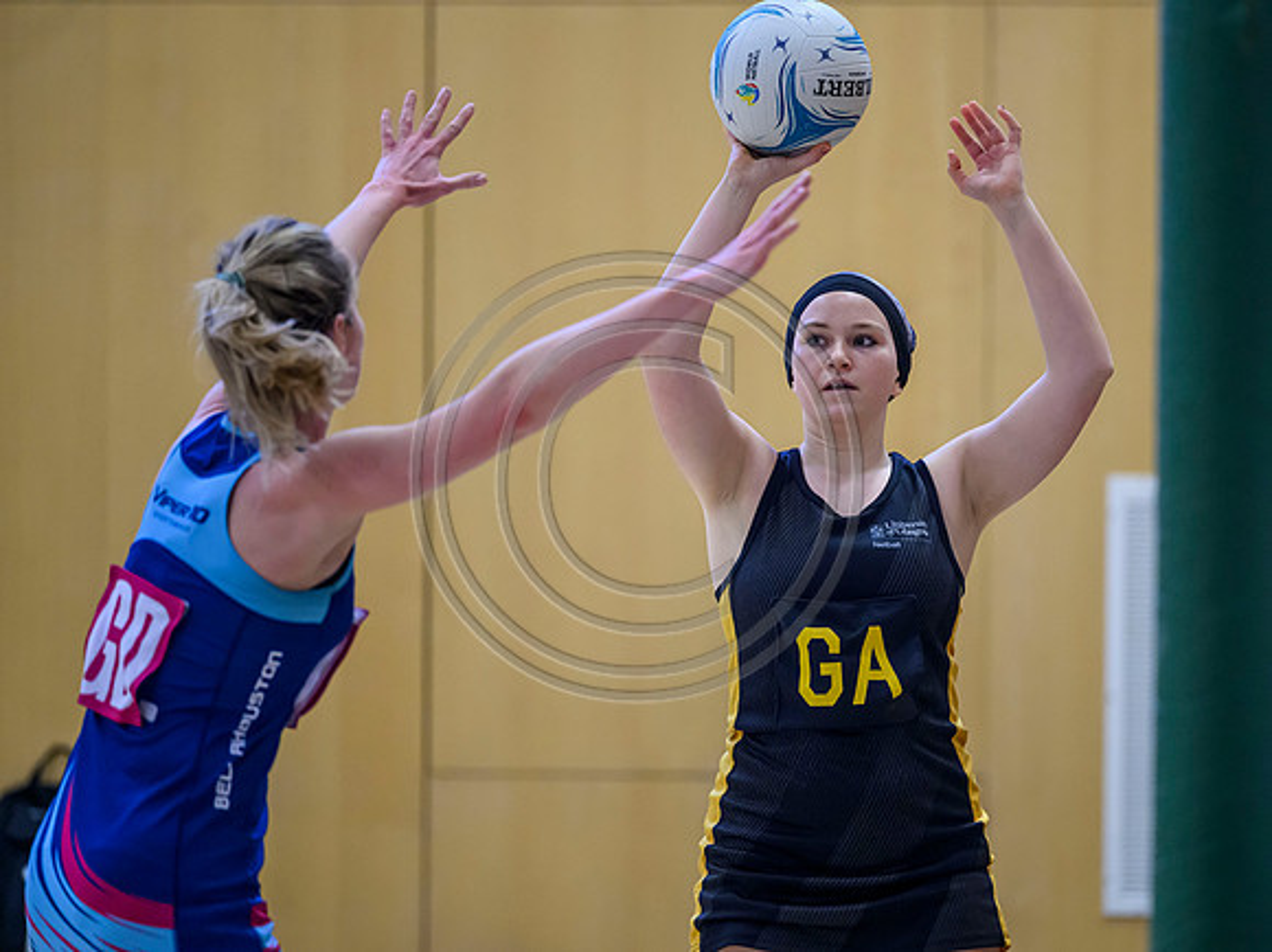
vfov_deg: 6.1
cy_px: 526
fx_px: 8876
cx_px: 793
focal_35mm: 242
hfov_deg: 8.2
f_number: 2.8
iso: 4000
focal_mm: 200
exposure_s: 1/1000
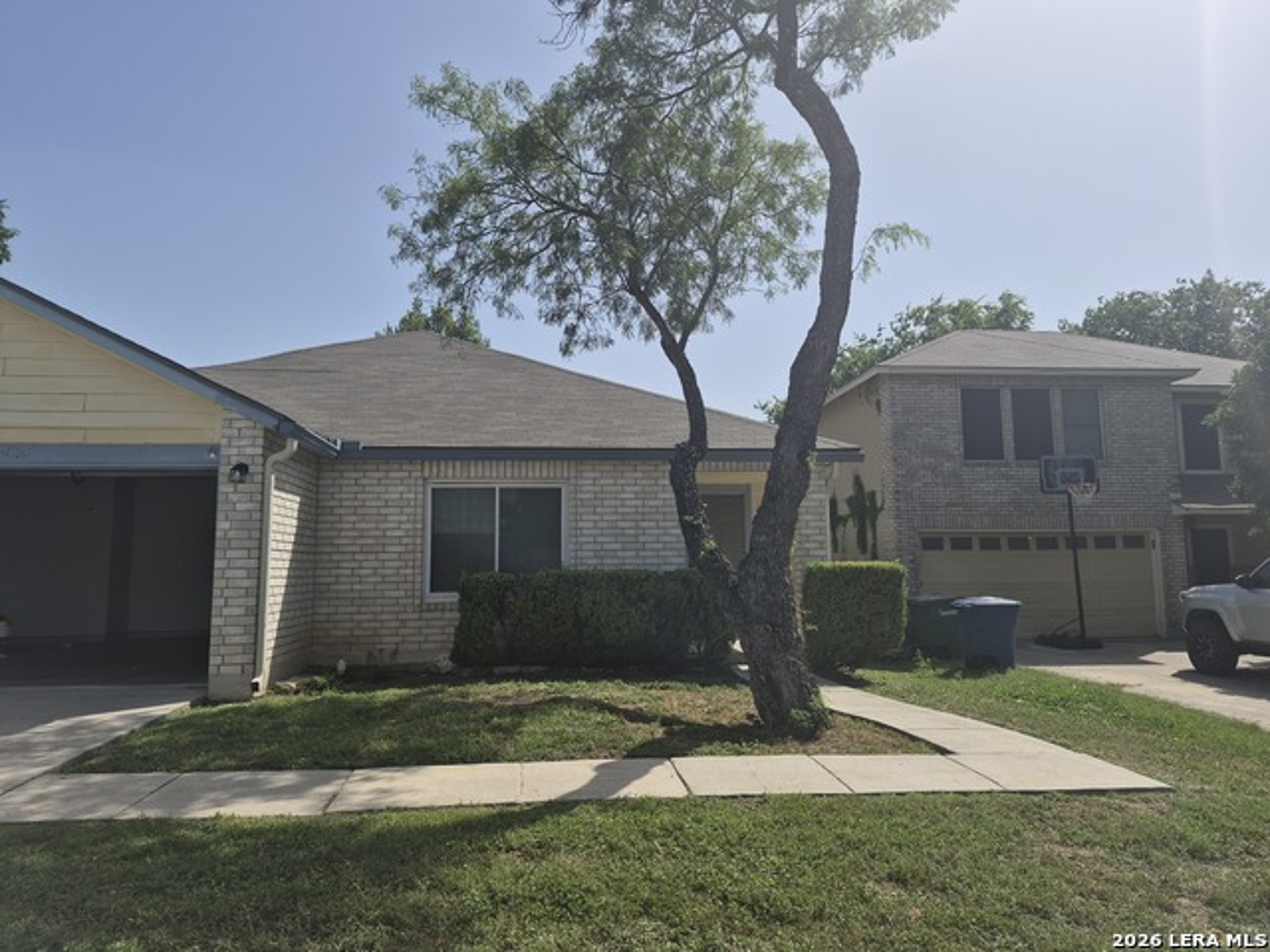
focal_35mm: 23
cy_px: 476
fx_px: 844
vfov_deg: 58.9
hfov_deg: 73.9
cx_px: 635
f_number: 1.8
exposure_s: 1/7664
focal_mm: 5.4
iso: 80
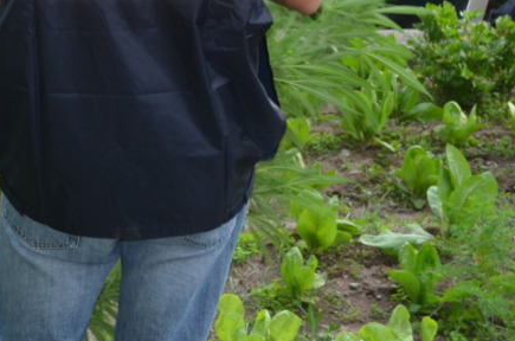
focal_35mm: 97
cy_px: -11
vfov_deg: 13.8
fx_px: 1385
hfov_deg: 20.5
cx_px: 25
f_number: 4
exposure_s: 1/100
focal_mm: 22
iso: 400
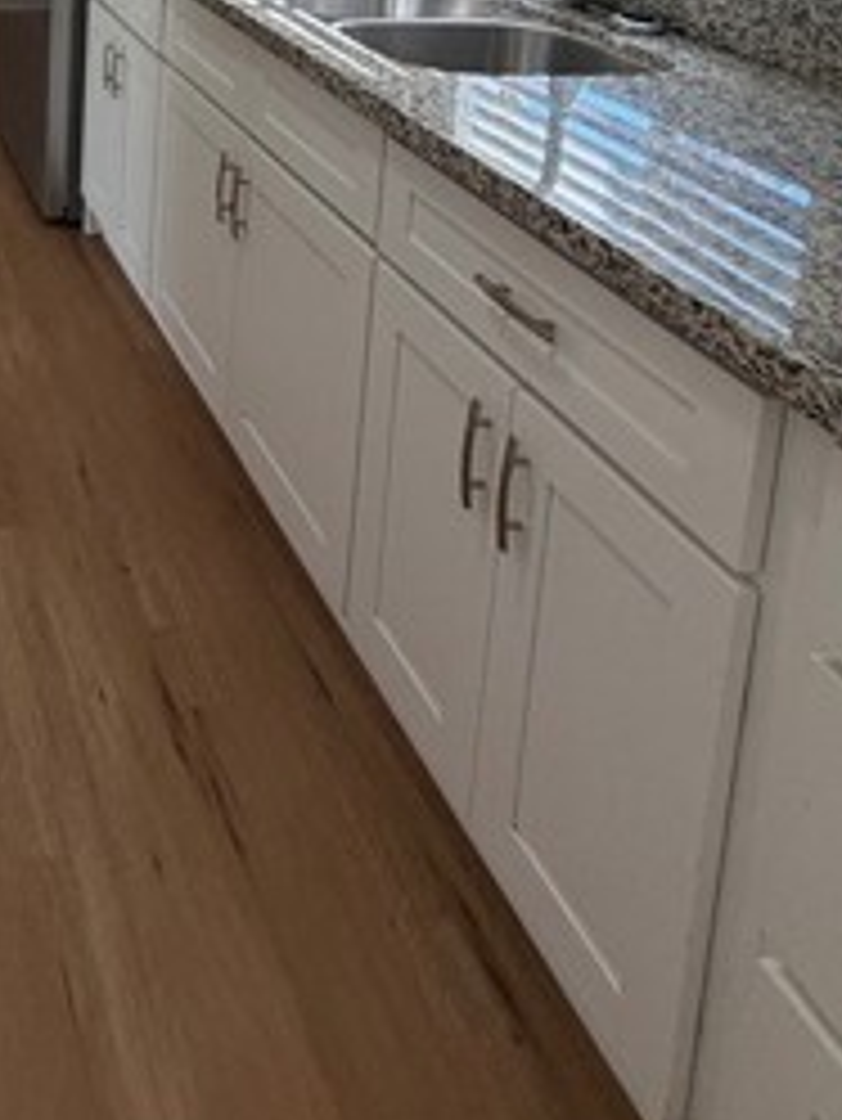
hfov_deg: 32.8
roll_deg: -0.6
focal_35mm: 36
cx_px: -162
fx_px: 1167
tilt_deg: -8.6
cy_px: -81
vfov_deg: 41.9
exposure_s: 1/120
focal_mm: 2.22
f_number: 2.2
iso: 160
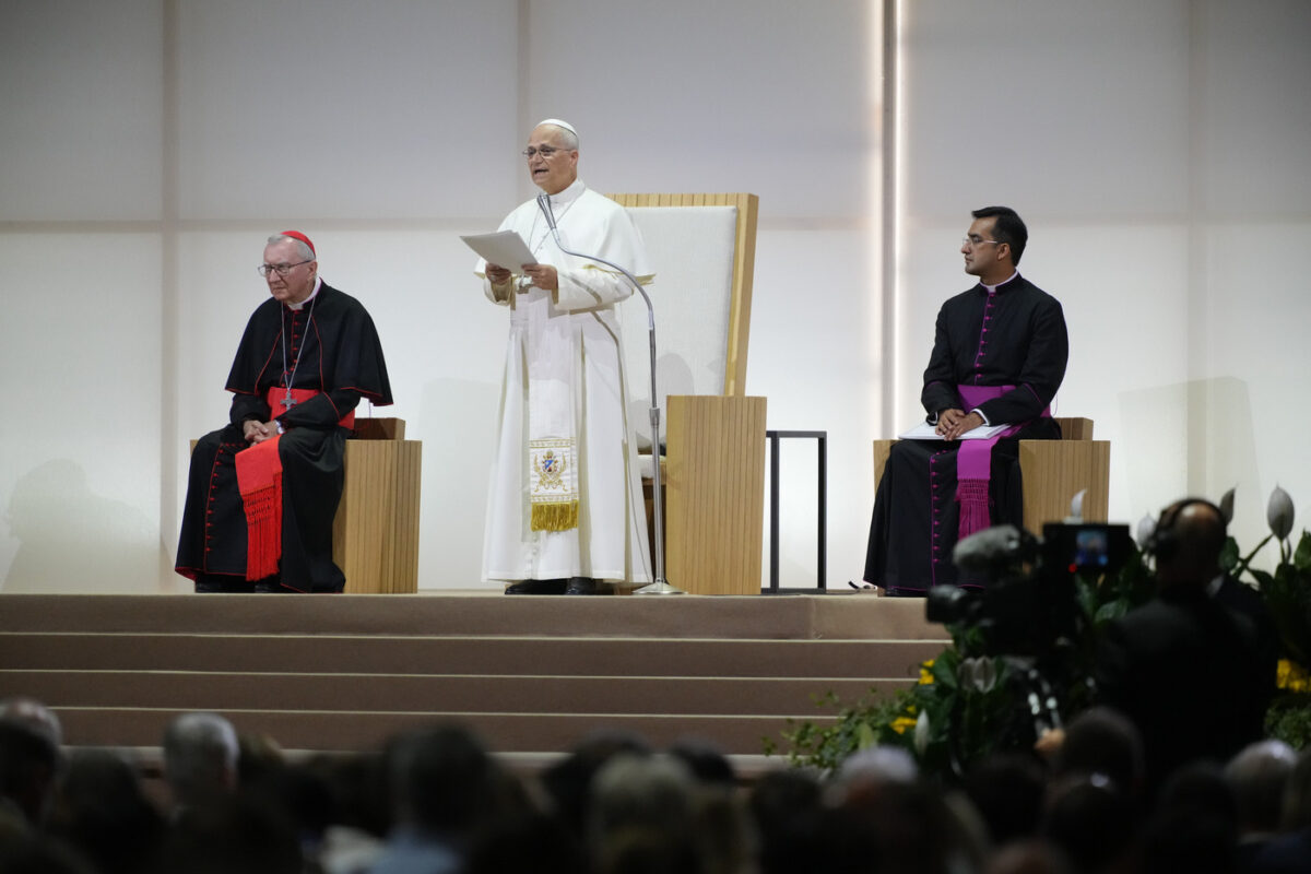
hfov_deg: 4.9
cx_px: 656
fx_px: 15294
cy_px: 437
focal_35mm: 420
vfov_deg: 3.3
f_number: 4
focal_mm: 420
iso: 5000
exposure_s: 1/500
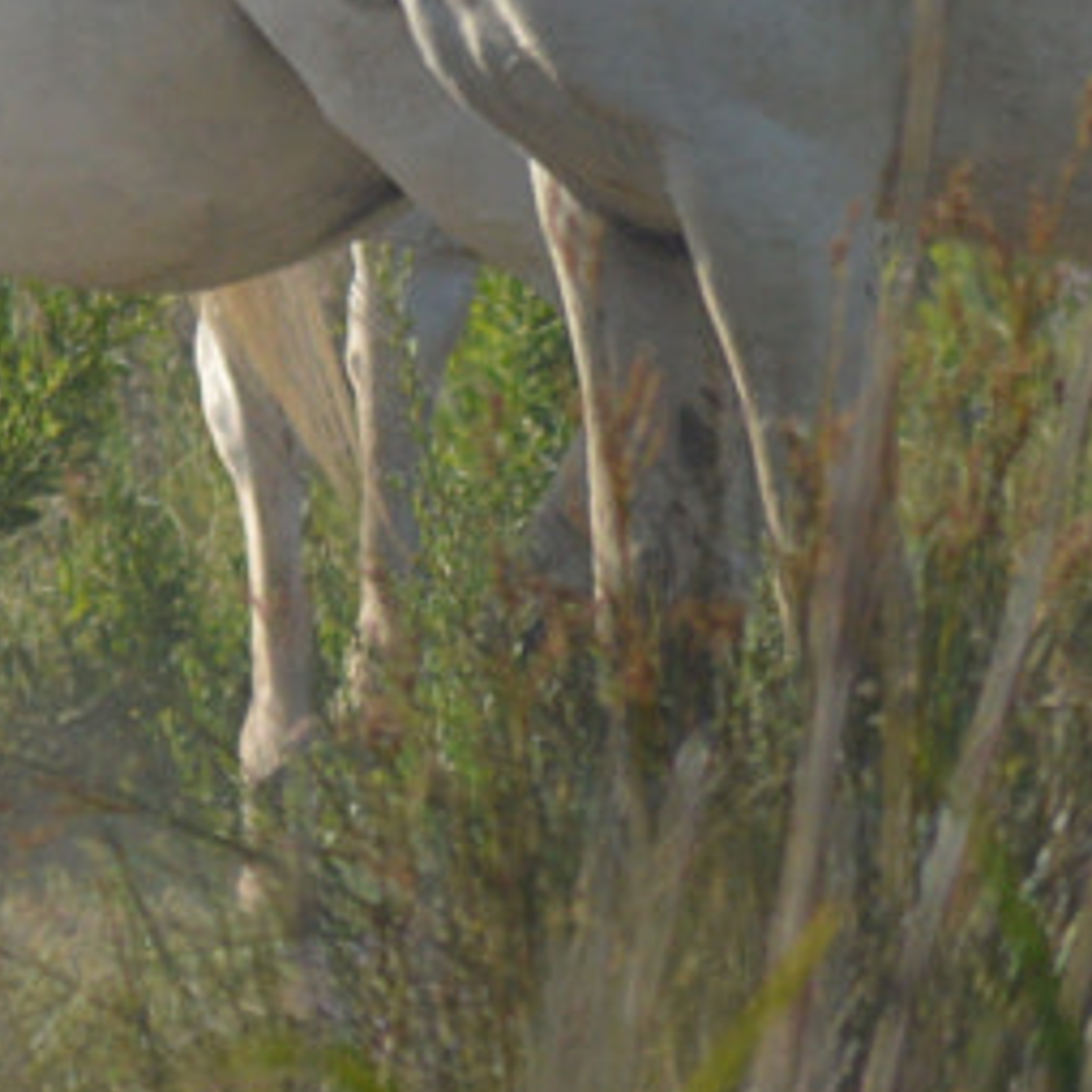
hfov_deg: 0.8
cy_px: -886
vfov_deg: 0.8
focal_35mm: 2162
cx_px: -1293
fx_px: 77163
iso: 400
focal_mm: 270
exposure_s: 1/2000
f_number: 5.6
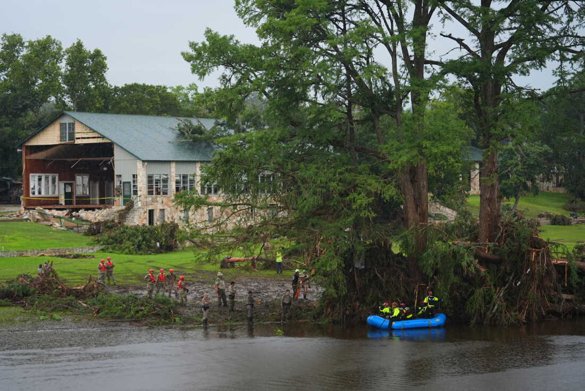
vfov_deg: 14.7
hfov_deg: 21.9
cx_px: 292
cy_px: 196
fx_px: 1512
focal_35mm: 93
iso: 400
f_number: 2.8
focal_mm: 93
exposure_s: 1/500
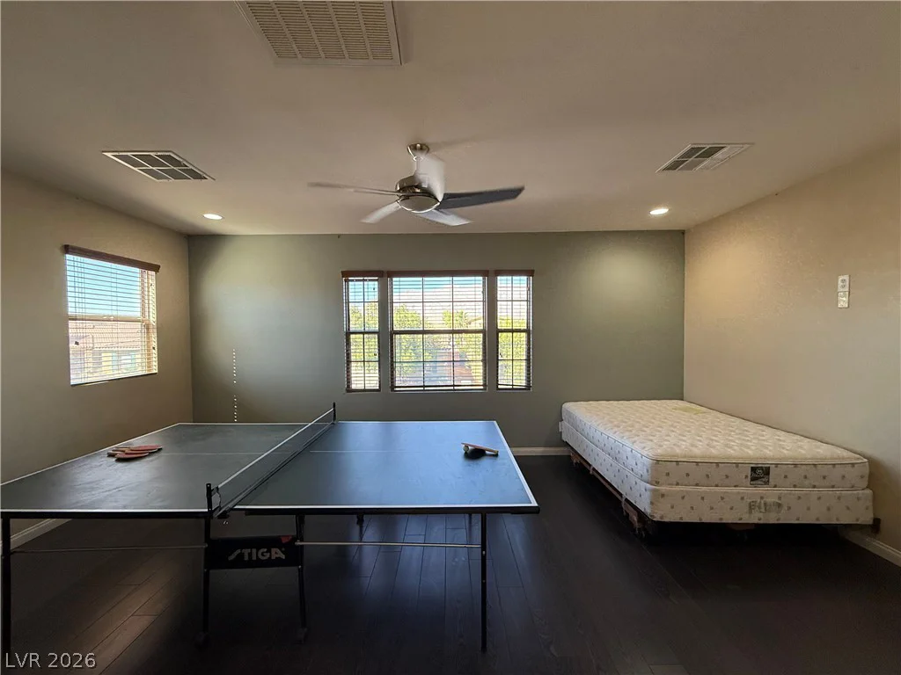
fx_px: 364
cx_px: 450
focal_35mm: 14
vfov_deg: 85.7
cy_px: 338
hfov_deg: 102.1
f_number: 2.2
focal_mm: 2.22
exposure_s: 1/120
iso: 100
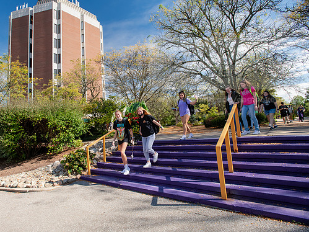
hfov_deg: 84.0
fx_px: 170
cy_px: 113
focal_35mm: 19
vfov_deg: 68.6
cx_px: 130
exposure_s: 1/320
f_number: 7.1
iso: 640
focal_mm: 17
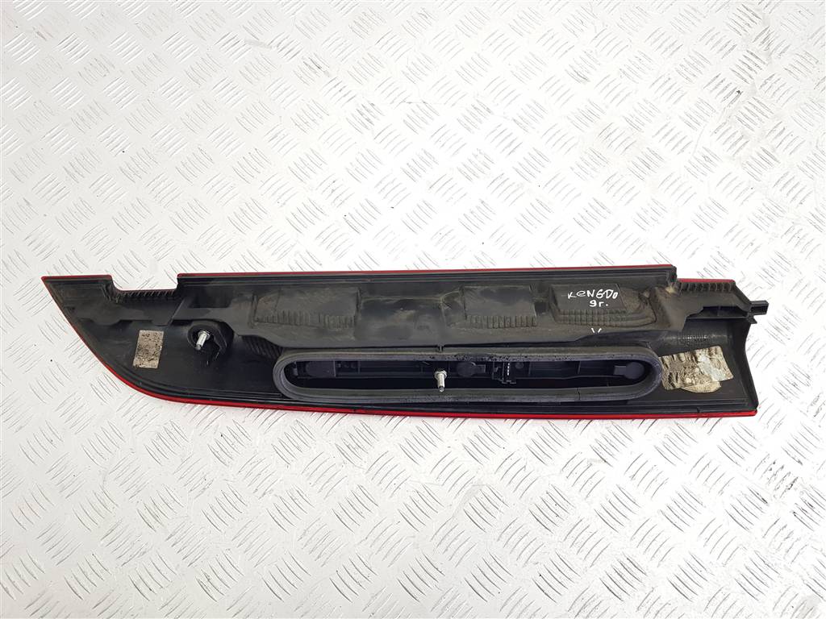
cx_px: 413
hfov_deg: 67.3
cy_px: 310
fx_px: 620
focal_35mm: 26
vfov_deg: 53.1
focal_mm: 4.2
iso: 64
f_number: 1.7
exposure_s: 1/50
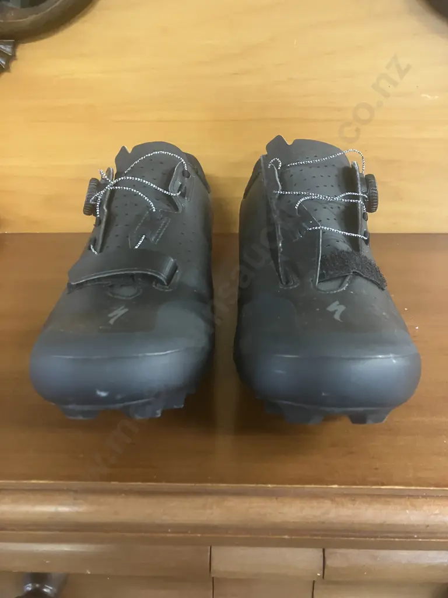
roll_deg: +0.9
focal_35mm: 28
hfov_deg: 49.7
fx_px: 483
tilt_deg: -27.4
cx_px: 224
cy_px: 299
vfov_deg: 63.4
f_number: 1.8
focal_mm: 3.99
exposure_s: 1/25
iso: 500
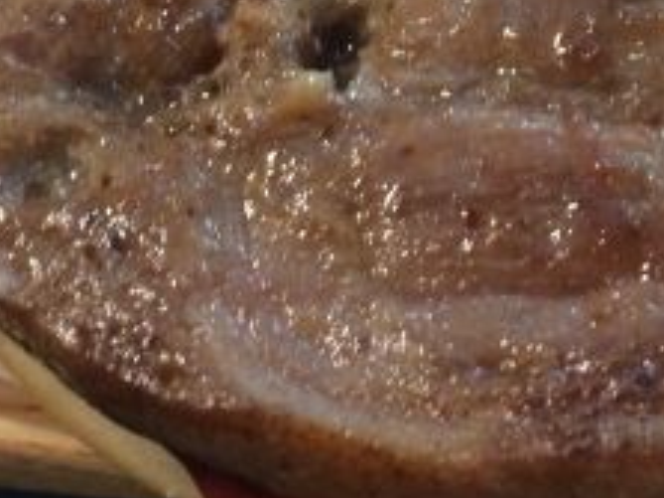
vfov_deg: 15.6
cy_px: -91
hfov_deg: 21.3
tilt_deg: -61.2
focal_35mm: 91
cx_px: 542
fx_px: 1745
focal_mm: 4.15
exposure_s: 1/33
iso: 320
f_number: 2.2
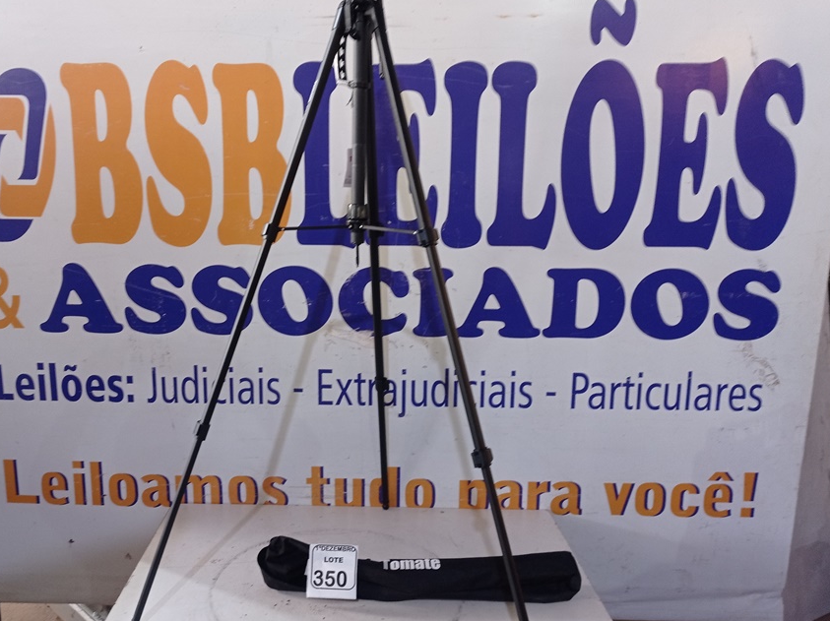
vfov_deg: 41.7
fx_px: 815
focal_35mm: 34
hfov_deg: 53.6
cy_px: 306
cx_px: 334
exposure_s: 1/30
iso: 317
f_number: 1.79
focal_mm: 4.7
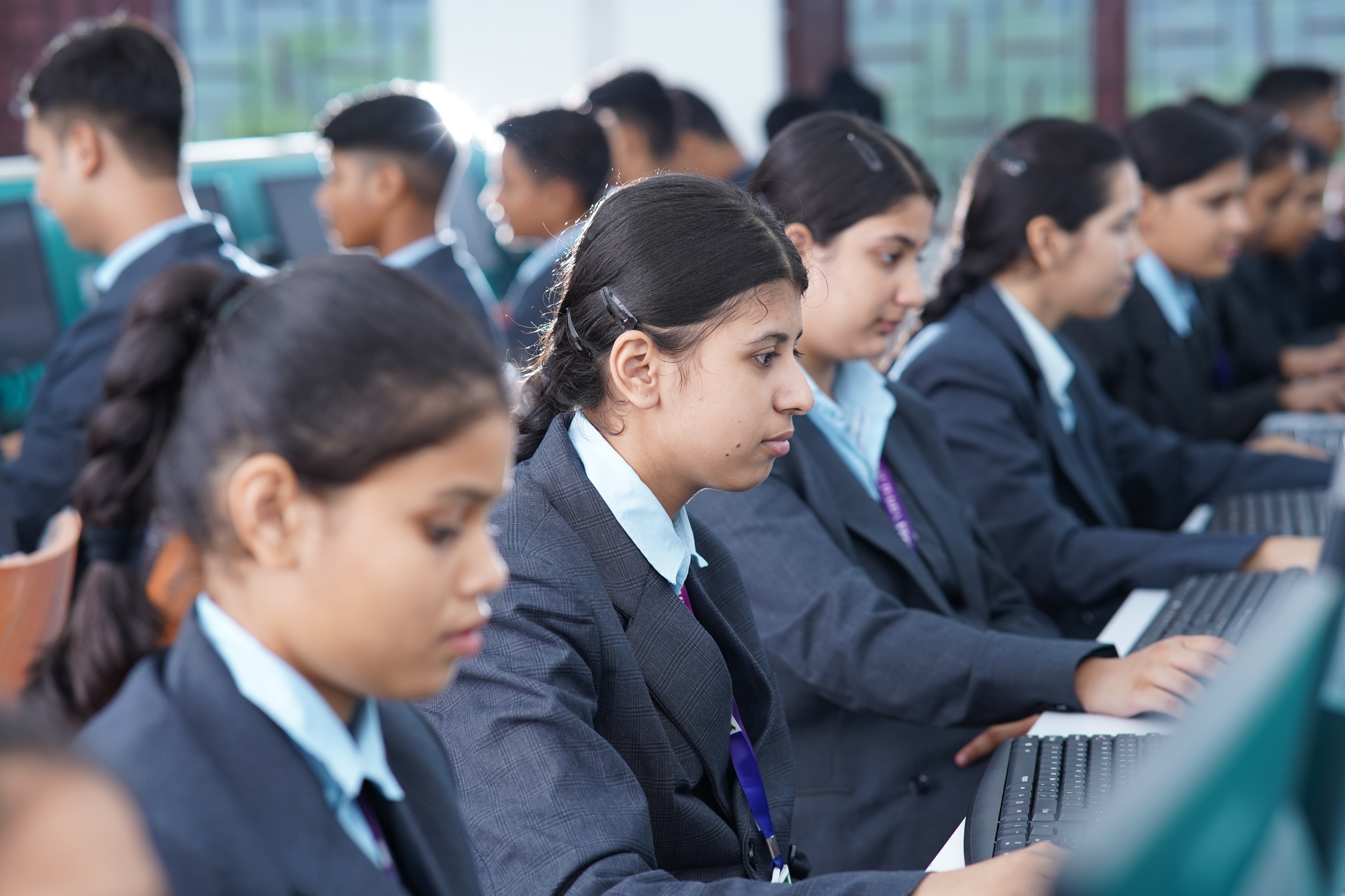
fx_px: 3175
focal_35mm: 85
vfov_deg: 16.1
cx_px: 672
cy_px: 448
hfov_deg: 23.9
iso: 250
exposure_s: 1/160
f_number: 3.2
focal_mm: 85
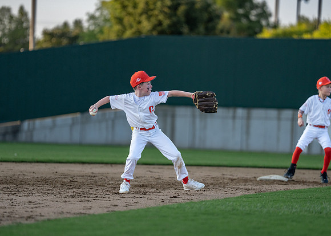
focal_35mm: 241
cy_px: 118
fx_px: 2269
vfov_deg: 6.0
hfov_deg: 8.3
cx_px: 157
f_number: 2.8
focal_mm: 197
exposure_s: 1/4000
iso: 500
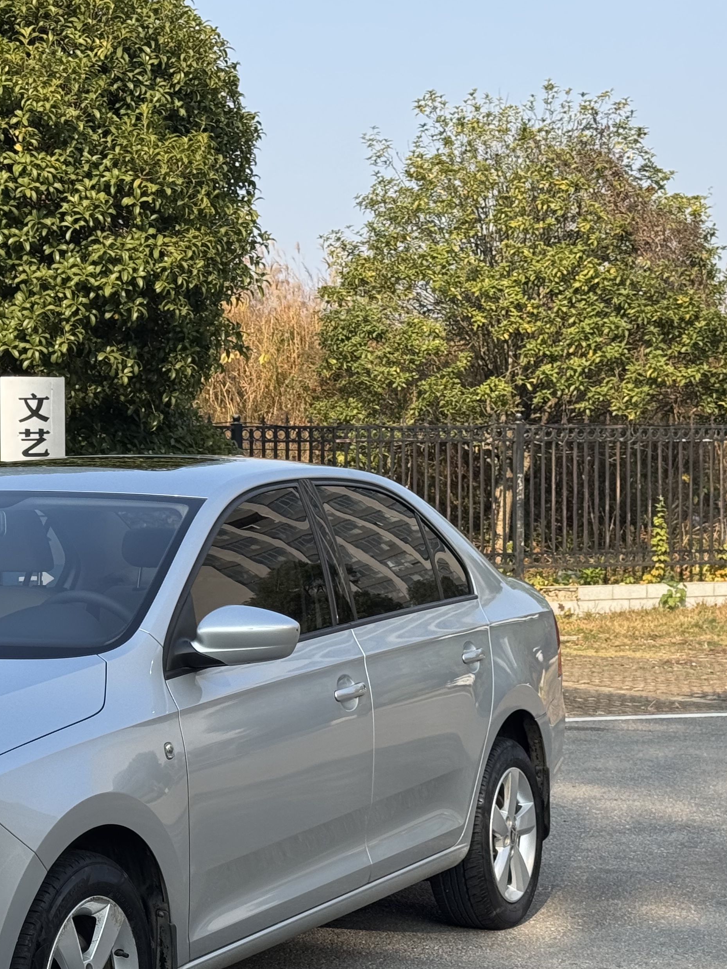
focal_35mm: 78
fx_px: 2184
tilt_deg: -2.5
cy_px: 576
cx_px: -12
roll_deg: +0.5
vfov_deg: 25.0
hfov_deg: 18.4
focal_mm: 6.76
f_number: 1.78
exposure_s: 1/1681
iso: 64
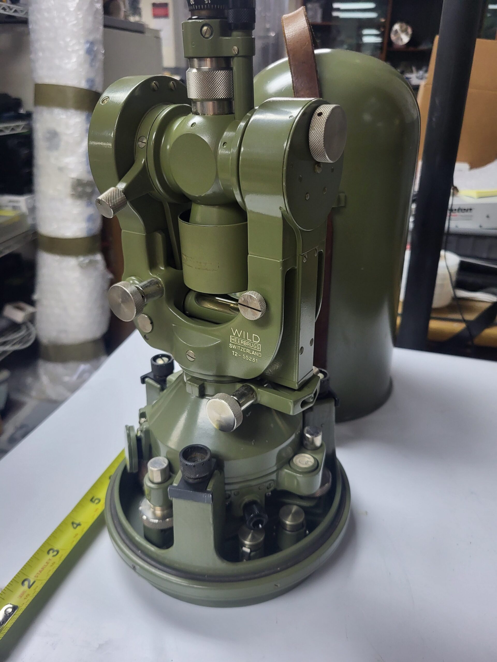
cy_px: 331
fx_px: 498
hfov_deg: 53.1
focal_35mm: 26
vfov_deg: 67.3
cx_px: 248
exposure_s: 1/120
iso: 200
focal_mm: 5.4
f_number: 1.8
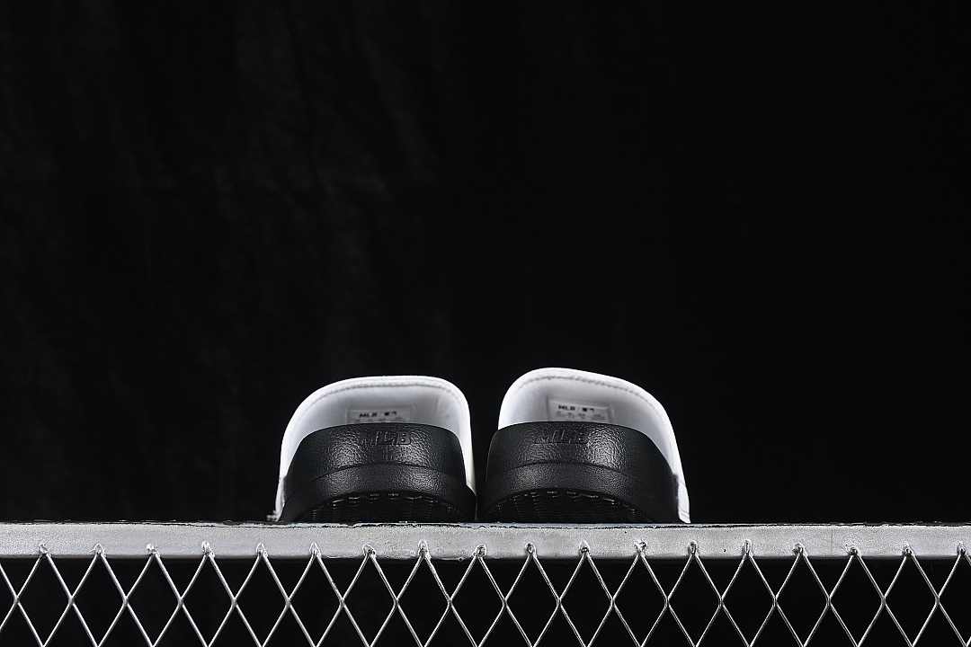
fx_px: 2023
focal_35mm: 75
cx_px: 486
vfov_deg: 18.2
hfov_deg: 27.0
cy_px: 324
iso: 160
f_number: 7.1
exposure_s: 1/80
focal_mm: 50
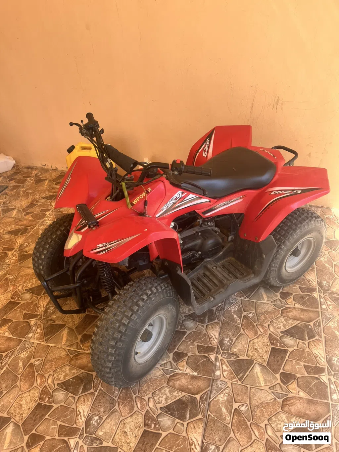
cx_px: 170
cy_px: 226
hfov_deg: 53.1
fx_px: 339
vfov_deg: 67.3
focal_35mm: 26
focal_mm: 5.1
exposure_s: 1/442
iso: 50
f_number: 1.6
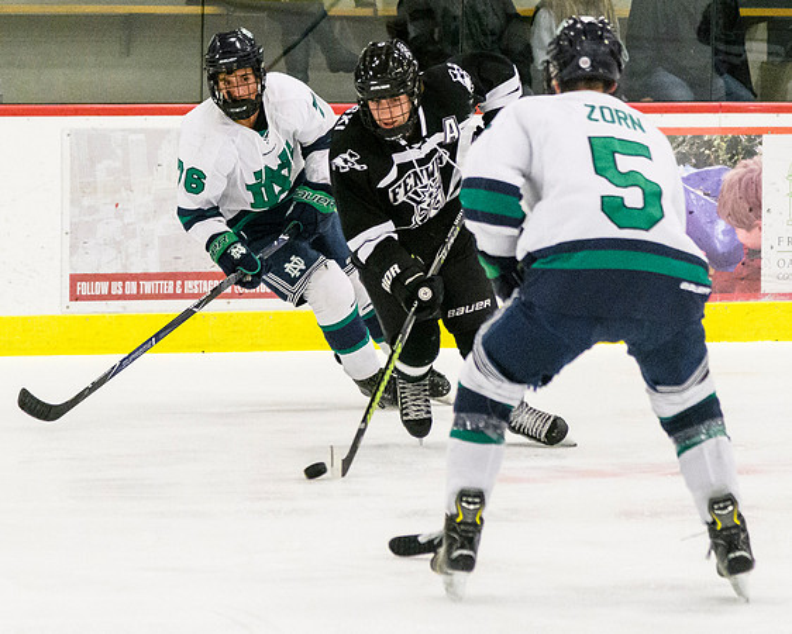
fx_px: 6835
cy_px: 292
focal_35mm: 291
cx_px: 452
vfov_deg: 5.3
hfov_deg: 6.6
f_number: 4
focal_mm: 120
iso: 4000
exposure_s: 1/1250
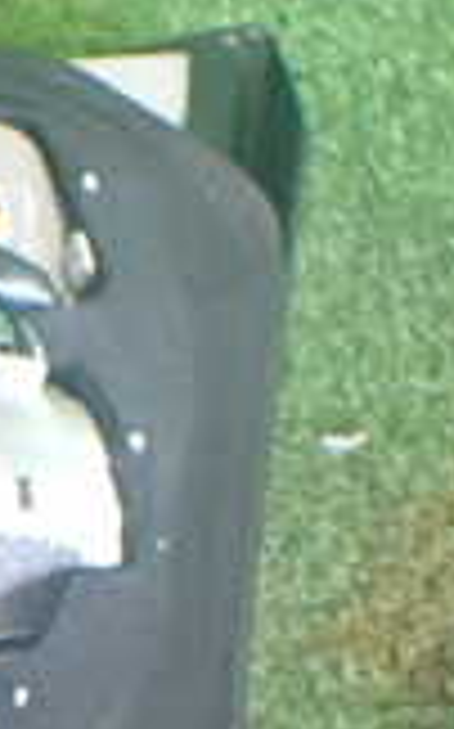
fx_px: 2340
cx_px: -580
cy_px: 675
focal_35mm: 118
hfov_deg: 9.9
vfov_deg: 17.4
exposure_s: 1/100
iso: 800
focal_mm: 5.4
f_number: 2.3
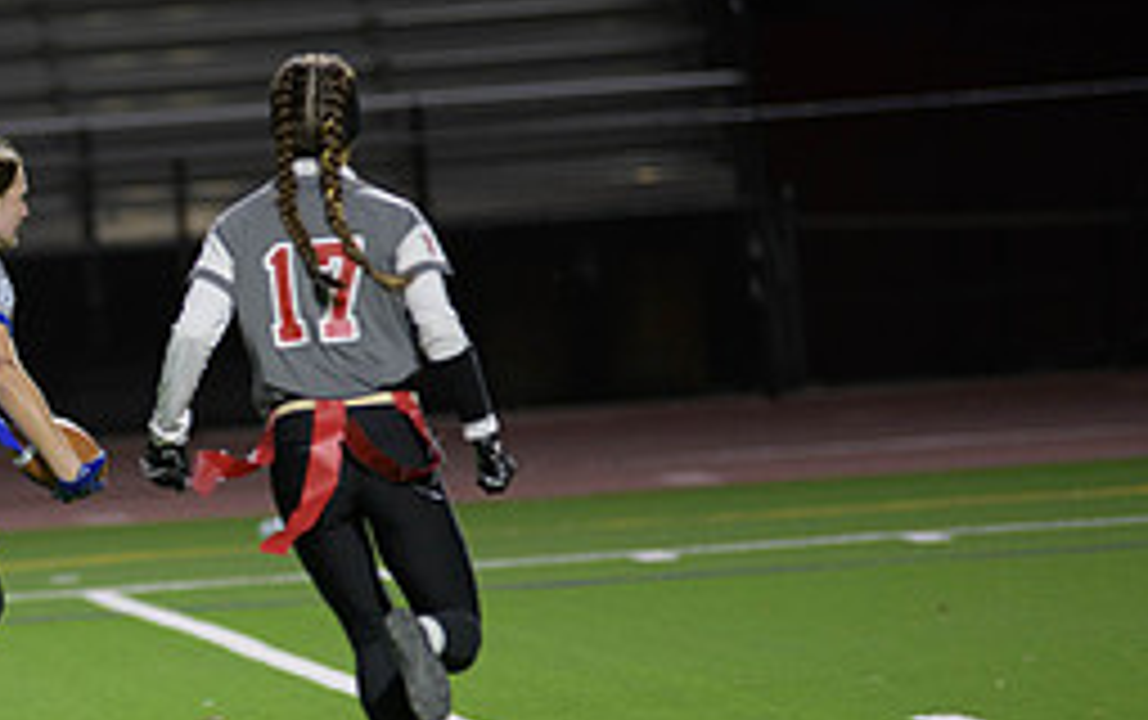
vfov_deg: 3.0
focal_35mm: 440
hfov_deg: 4.8
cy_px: 452
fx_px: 13781
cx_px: -86
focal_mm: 190
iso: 1000
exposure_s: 1/200
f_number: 2.8
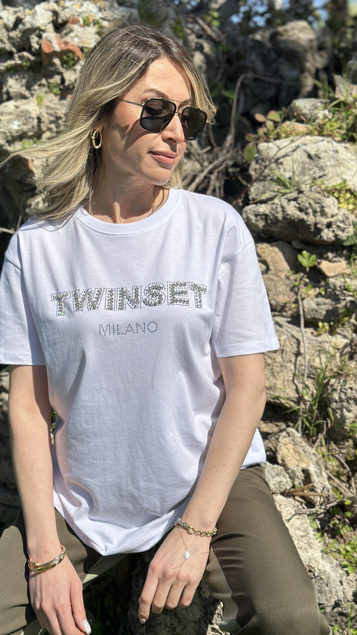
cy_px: 318
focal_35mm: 53
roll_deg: -0.8
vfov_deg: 39.2
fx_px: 892
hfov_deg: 22.6
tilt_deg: -10.4
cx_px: 154
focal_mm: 6.86
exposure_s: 1/8197
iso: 100
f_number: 1.78
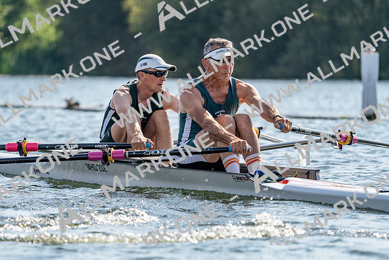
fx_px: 3372
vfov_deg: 4.4
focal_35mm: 312
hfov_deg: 6.6
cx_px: 194
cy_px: 130
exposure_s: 1/1600
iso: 250
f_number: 6.3
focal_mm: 312
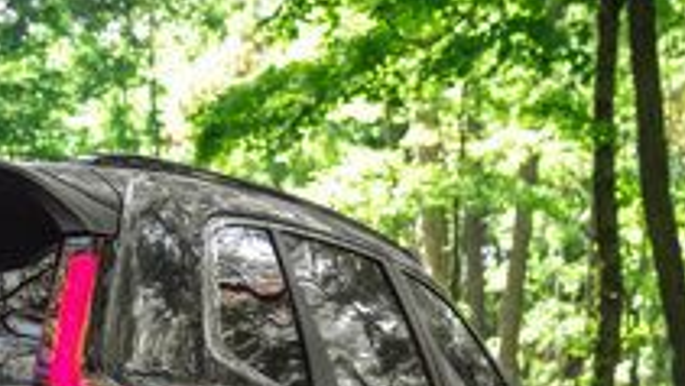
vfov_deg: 10.9
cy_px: 602
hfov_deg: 19.5
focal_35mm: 107
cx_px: 16
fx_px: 1945
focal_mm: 32
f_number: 4
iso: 1250
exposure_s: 1/640
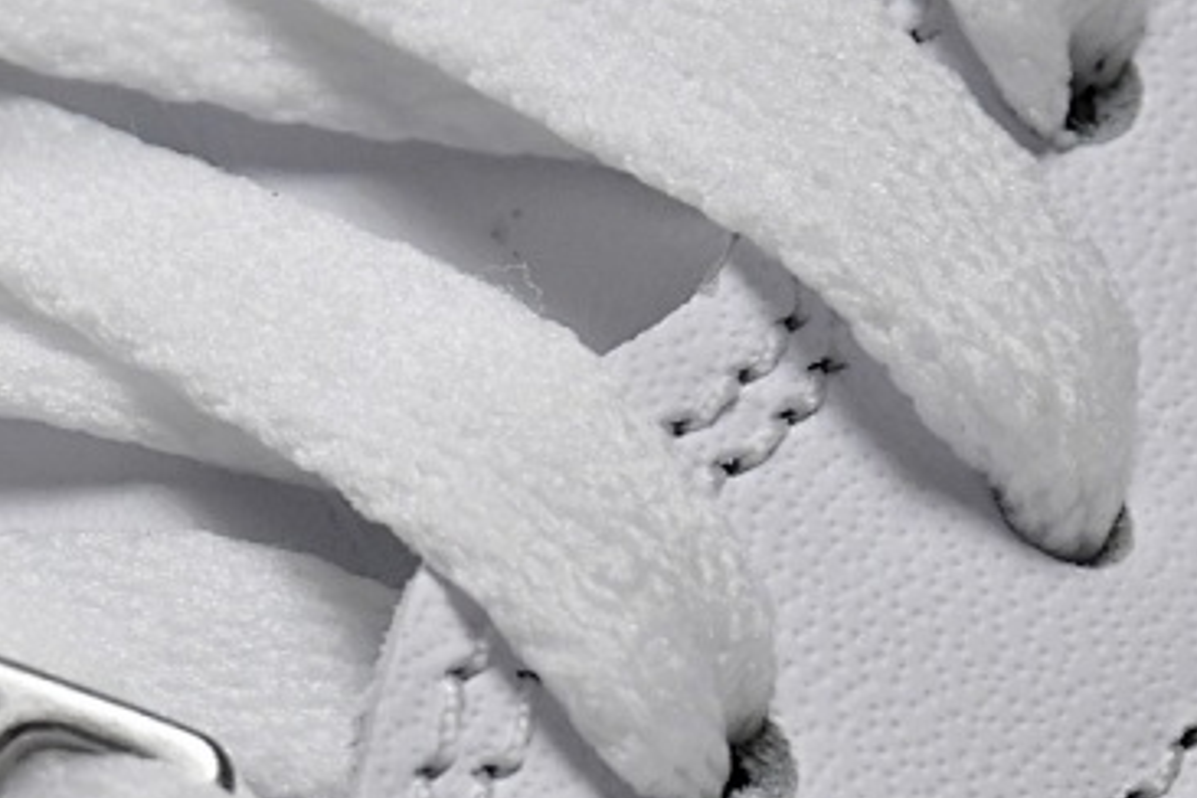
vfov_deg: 2.2
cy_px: 716
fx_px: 20613
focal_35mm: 620
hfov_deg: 3.3
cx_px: -281
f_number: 14
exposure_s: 1/125
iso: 1600
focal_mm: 140
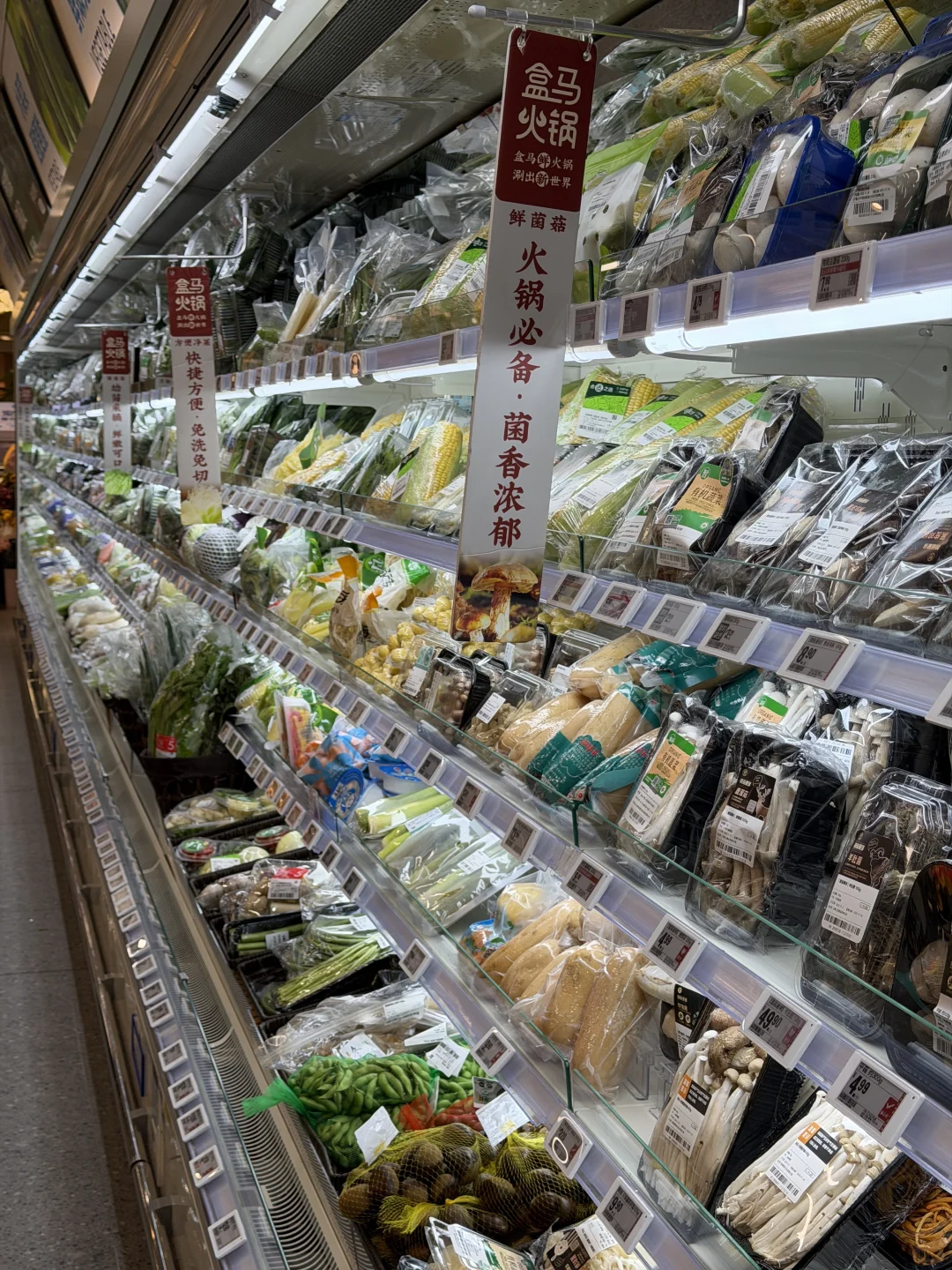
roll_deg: -0.6
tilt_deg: -5.8
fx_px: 1760
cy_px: 635
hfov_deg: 30.3
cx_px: 476
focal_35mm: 48
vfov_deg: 39.7
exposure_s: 1/402
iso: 80
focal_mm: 6.76
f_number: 1.78
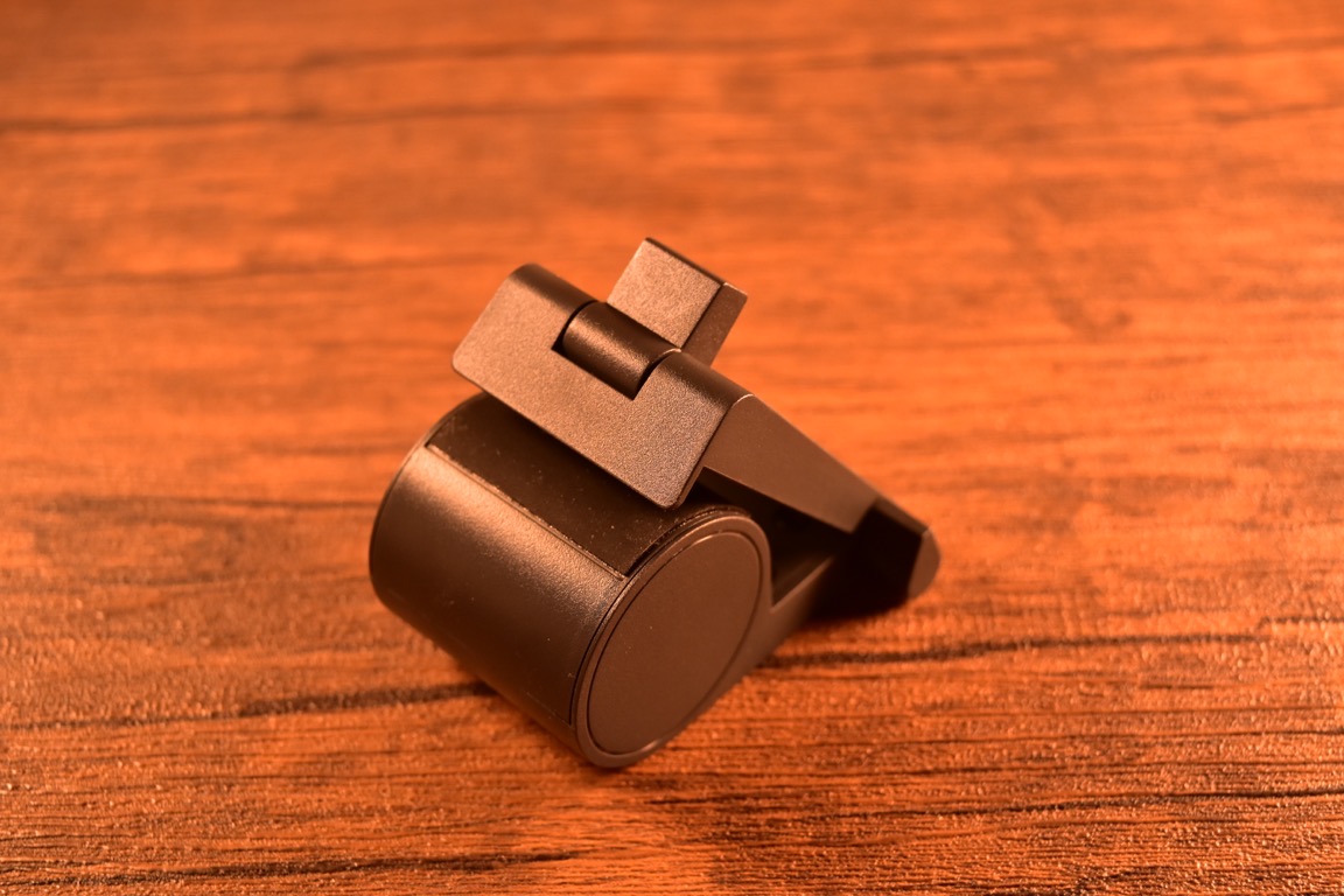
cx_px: 672
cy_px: 448
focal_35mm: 52
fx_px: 1960
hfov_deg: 37.9
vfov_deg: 25.8
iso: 800
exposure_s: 1/40
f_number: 5.6
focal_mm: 35
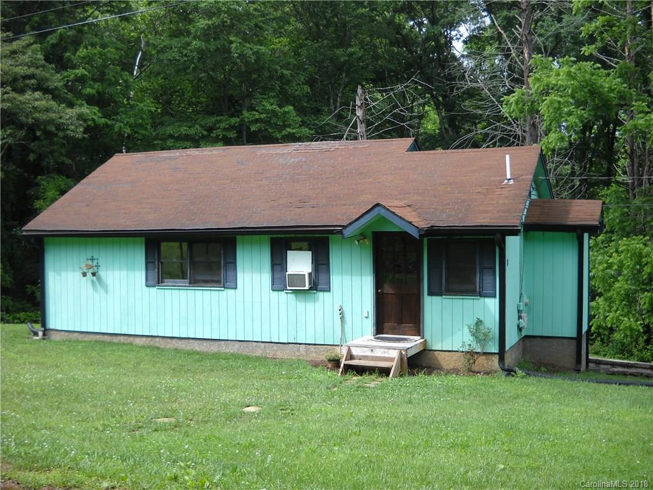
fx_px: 773
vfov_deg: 35.1
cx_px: 326
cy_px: 245
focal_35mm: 41
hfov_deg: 45.8
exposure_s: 1/135
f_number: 5.5
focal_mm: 6.72
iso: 64
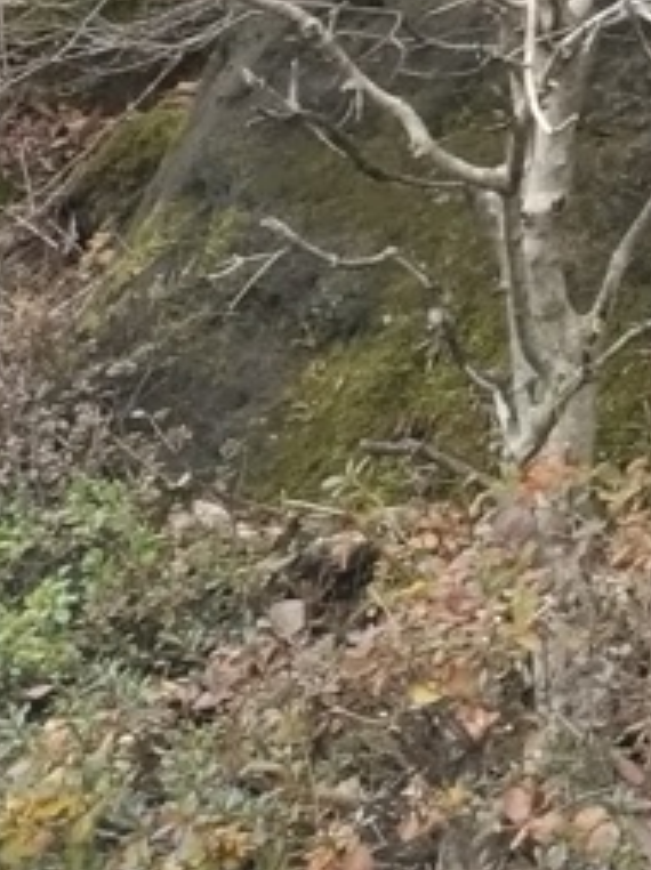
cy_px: -822
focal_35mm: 164
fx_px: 4119
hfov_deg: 7.8
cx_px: 2011
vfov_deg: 11.0
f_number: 1.79
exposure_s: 1/100
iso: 166
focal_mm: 4.8
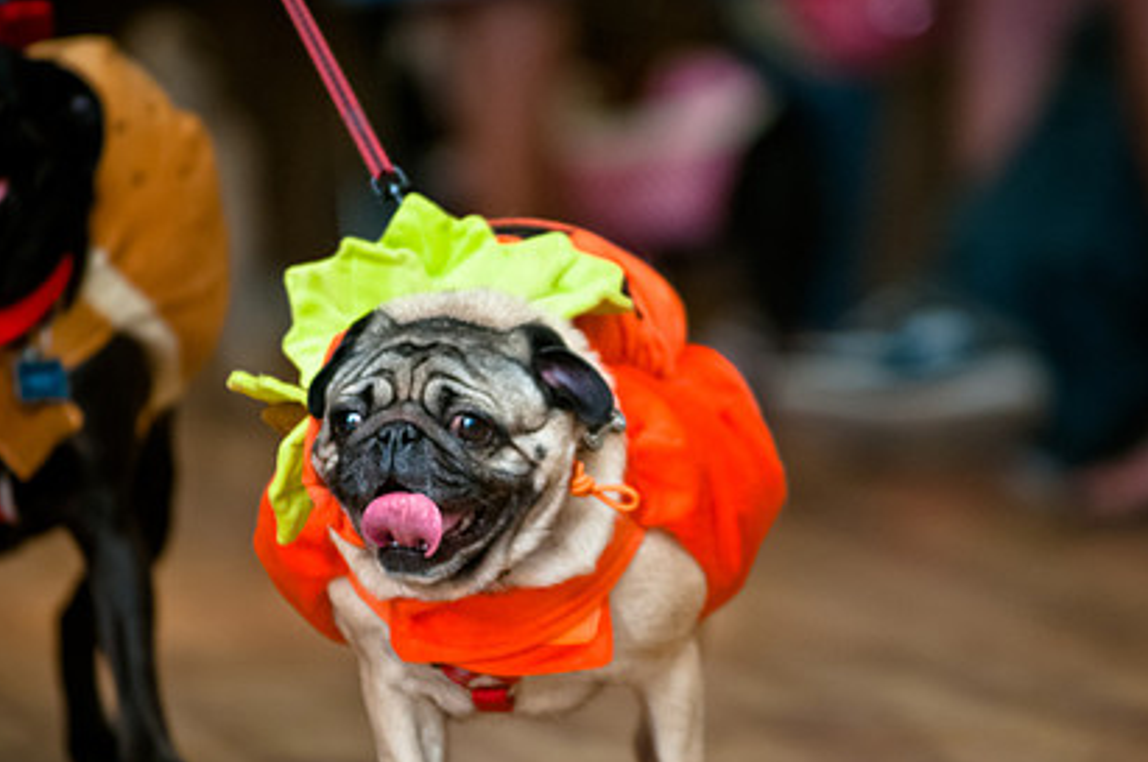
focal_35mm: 423
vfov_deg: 3.2
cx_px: 654
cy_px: 529
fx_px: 13473
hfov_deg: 4.9
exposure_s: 1/200
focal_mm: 200
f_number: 2.8
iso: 200
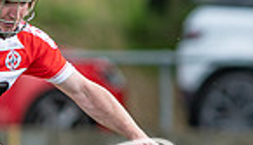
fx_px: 13508
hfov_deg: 1.1
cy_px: 178
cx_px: 382
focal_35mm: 2005
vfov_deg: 0.6
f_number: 2.8
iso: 110
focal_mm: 300
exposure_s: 1/1250
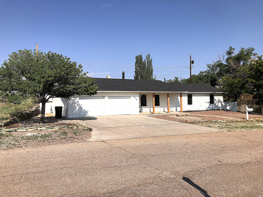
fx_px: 213
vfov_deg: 49.7
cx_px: 132
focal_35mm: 28
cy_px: 98
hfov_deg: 63.4
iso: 20
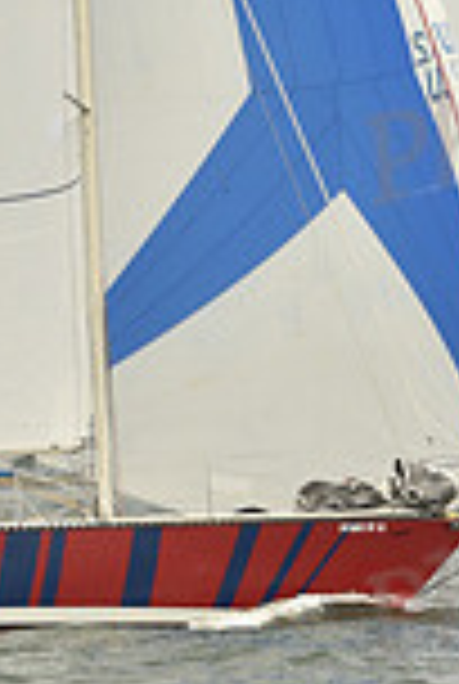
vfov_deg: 6.3
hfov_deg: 4.3
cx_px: 133
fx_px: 6168
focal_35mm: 324
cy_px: -81
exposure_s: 1/640
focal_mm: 85
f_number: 11
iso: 250
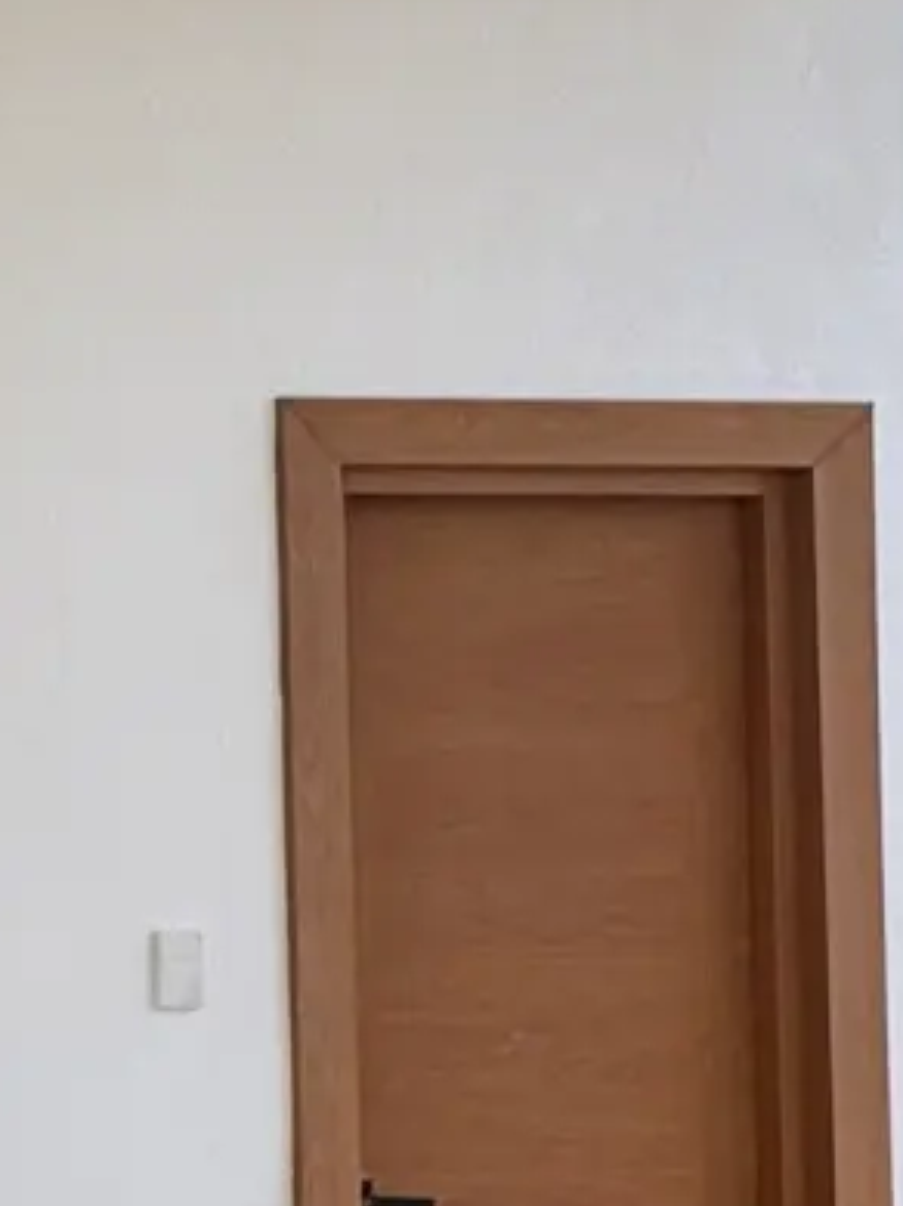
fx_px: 3203
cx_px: -1166
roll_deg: +0.0
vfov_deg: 21.3
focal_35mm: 92
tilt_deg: +1.6
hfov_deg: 12.9
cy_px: 683
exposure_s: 1/195
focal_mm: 2.22
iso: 40
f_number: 2.2
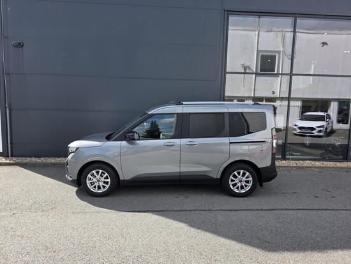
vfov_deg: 58.9
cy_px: 132
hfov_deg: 73.9
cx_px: 176
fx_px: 233
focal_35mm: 23
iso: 80
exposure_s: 1/2198
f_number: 1.7
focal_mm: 6.3
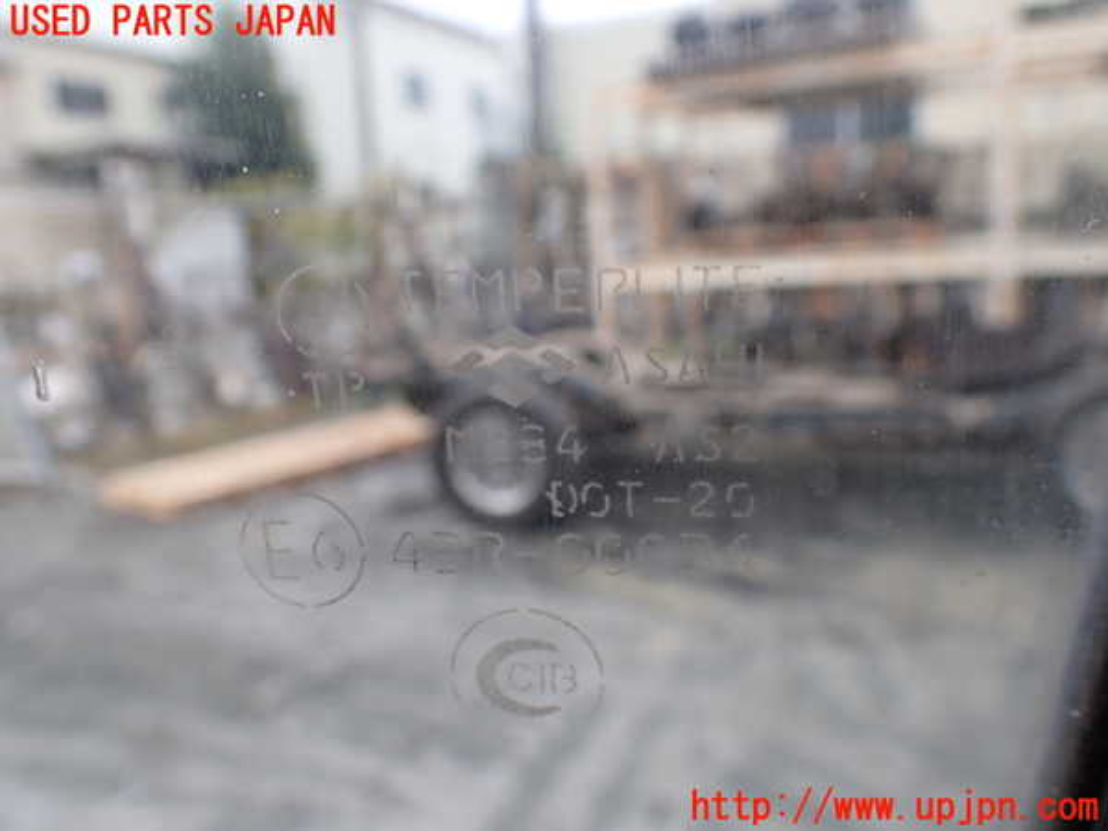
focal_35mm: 30
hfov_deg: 60.0
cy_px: 416
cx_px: 554
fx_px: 960
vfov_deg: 46.8
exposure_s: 1/125
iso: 100
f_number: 3.2
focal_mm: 5.4
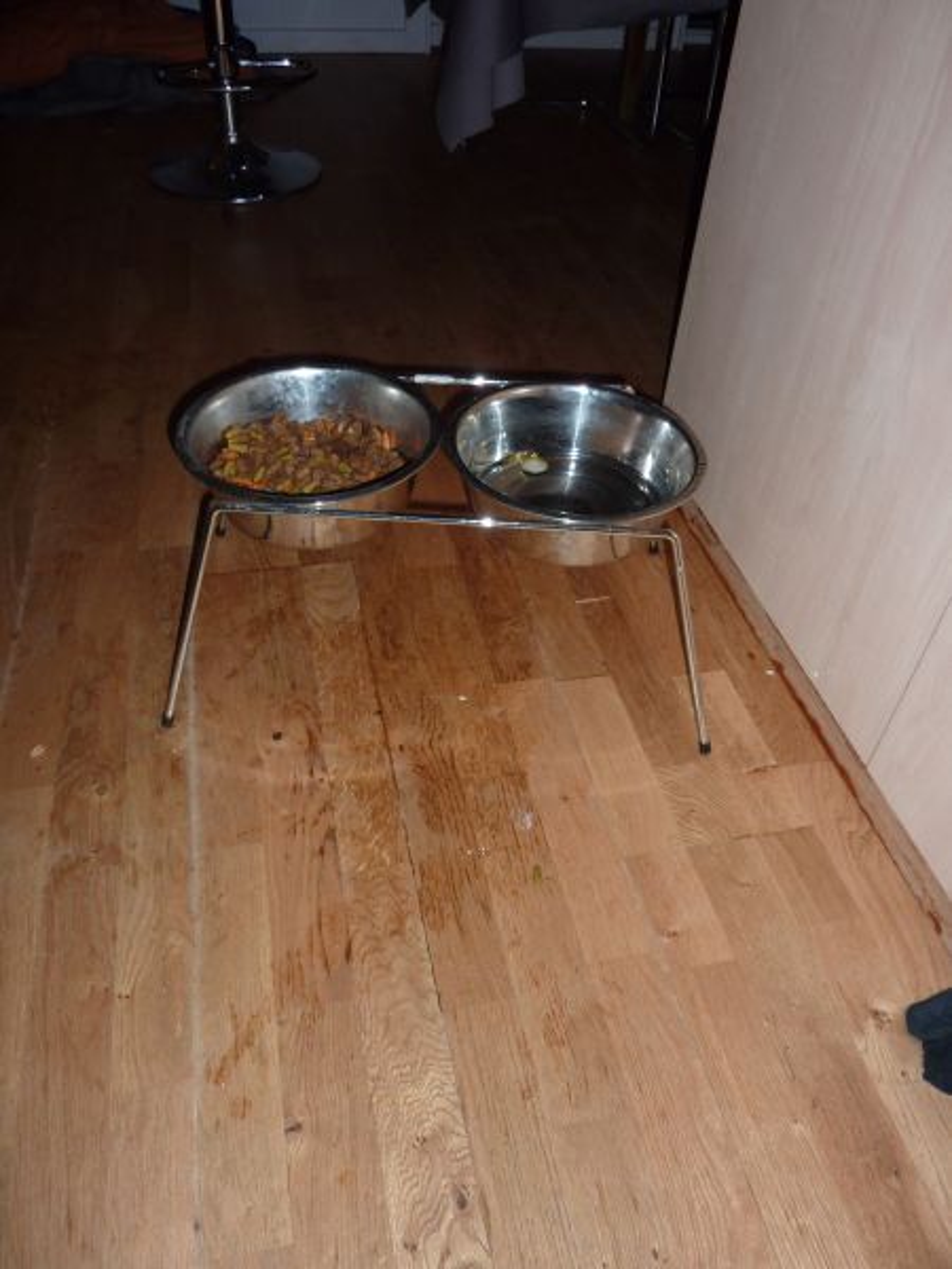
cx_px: 476
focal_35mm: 25
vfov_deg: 69.4
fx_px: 917
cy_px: 634
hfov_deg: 54.9
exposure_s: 1/125
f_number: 3.3
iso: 100
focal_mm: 4.1
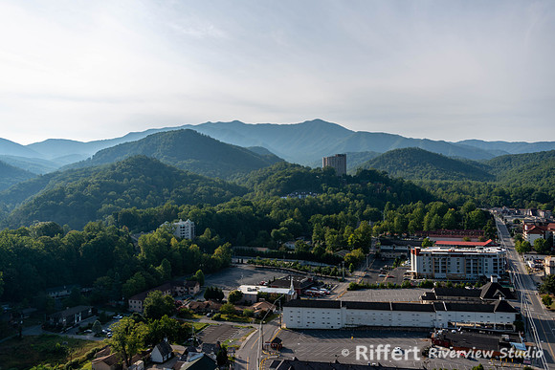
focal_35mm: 28
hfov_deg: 65.5
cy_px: 185
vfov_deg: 46.4
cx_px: 278
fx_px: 432
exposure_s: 1/1000
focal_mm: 28
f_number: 3.5
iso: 100
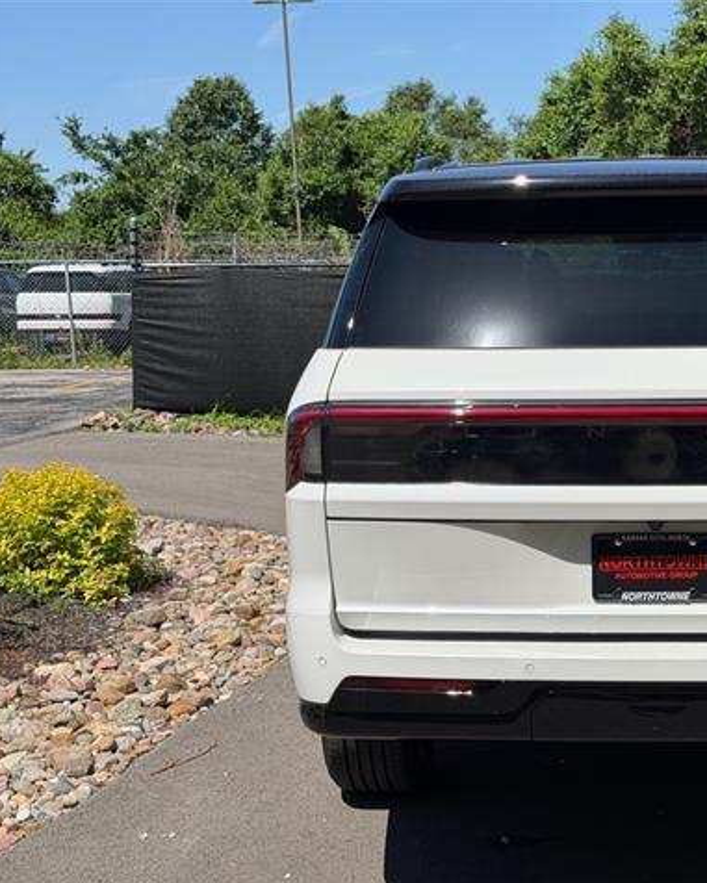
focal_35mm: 63
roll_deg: +2.3
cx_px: 579
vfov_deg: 30.0
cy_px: 443
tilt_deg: -4.3
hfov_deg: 23.8
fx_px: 1647
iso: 64
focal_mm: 6.76
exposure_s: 1/6536
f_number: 1.78
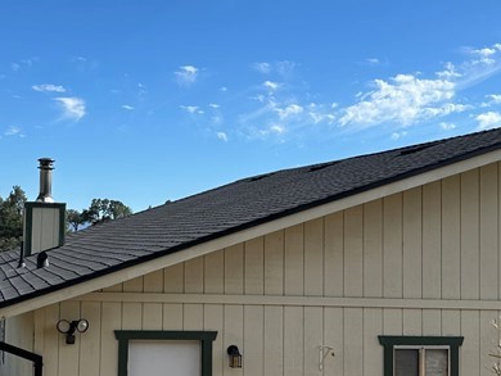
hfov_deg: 29.9
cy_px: 185
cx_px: 94
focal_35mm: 63
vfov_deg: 23.3
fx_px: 912
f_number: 1.78
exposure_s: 1/4762
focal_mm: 6.86
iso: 80
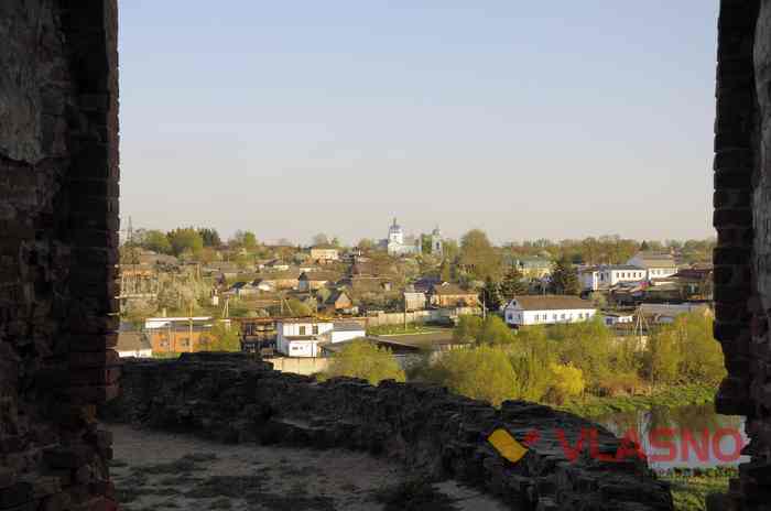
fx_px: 1026
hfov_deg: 41.2
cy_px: 256
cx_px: 386
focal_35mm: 48
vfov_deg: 28.0
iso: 200
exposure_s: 1/250
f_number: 8
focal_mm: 32
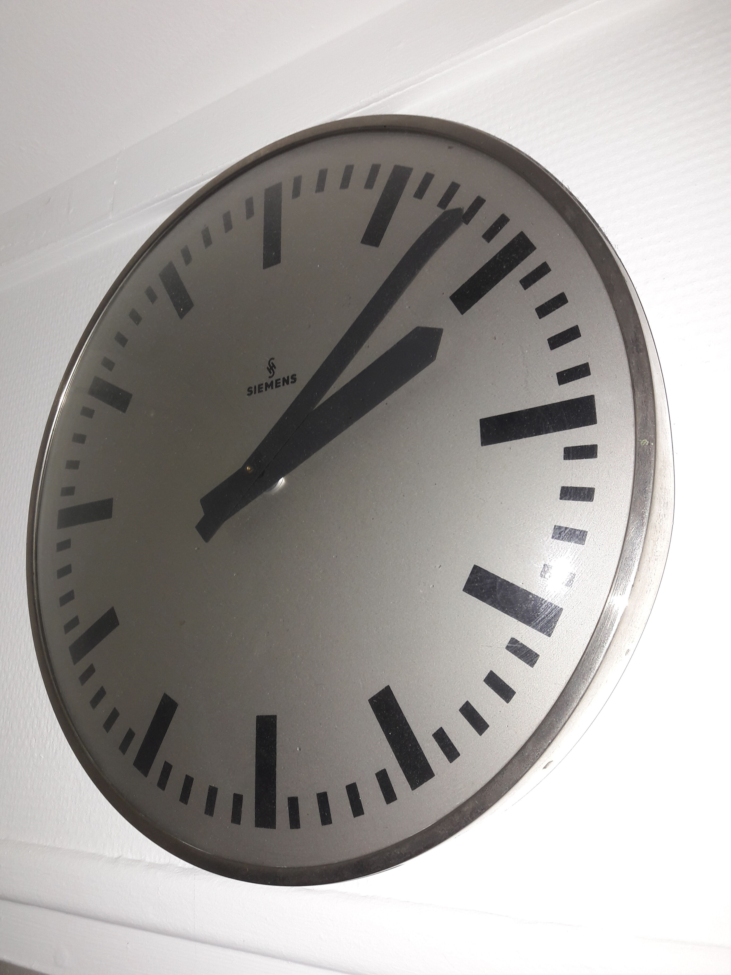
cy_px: 488
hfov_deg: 49.7
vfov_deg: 63.4
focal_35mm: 28
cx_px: 366
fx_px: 788
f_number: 1.9
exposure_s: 1/50
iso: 50
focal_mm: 3.7
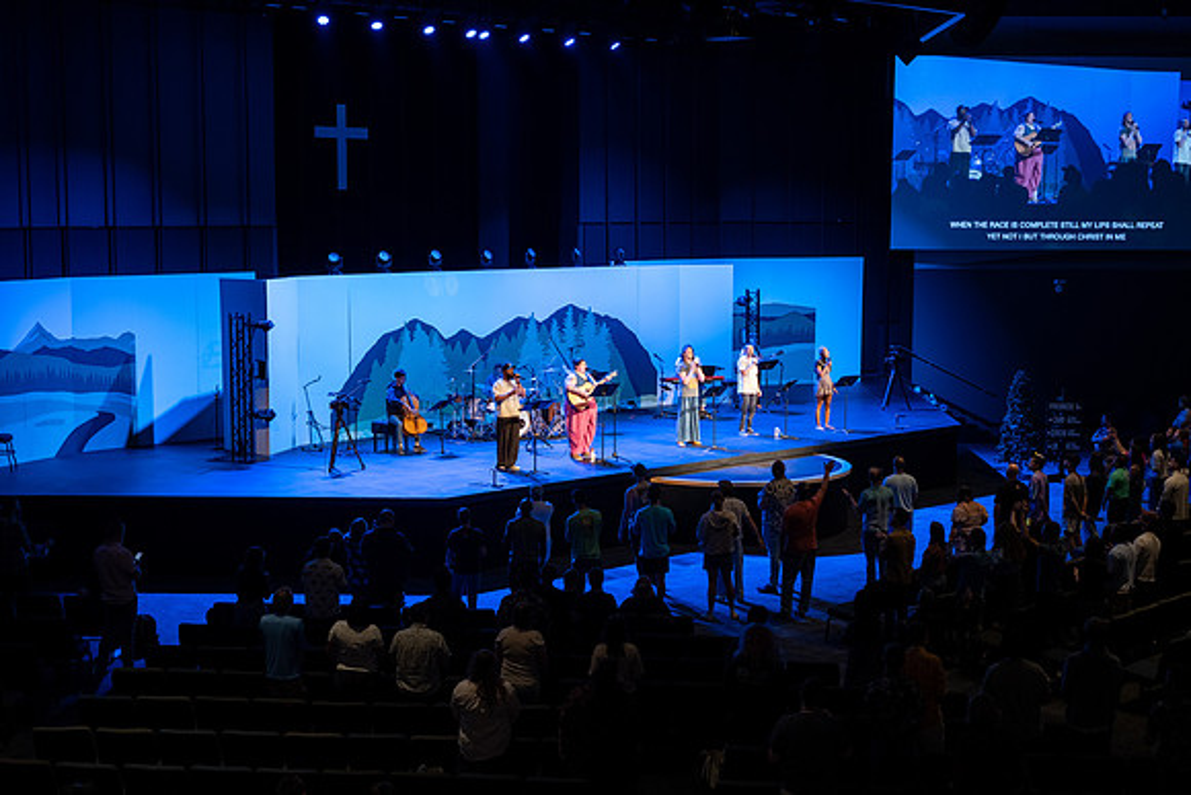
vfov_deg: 27.0
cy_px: 398
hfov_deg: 39.6
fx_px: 1654
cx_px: 596
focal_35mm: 50
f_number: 2.8
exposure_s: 1/50
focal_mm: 33
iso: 1000
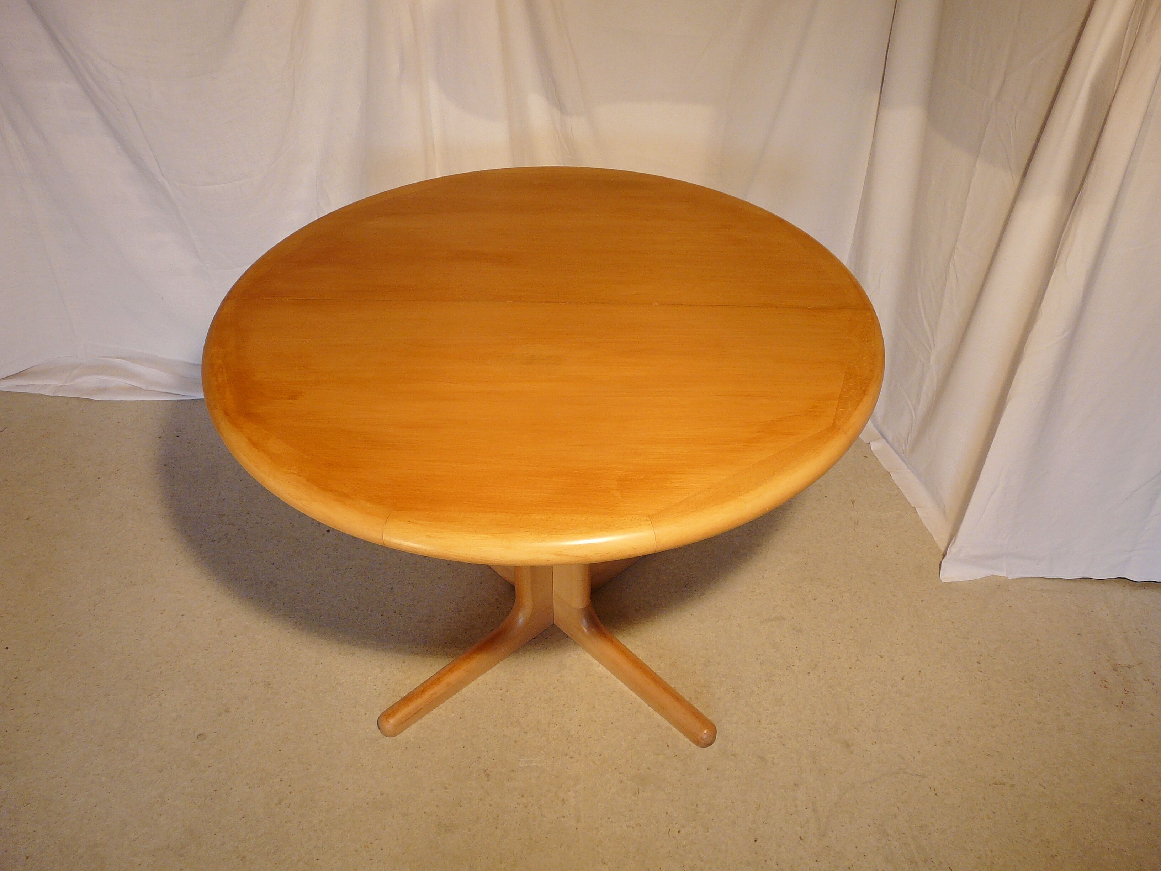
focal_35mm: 28
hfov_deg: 63.4
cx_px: 580
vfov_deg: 49.7
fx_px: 939
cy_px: 436
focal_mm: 4.6
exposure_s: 1/60
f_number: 2.8
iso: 100
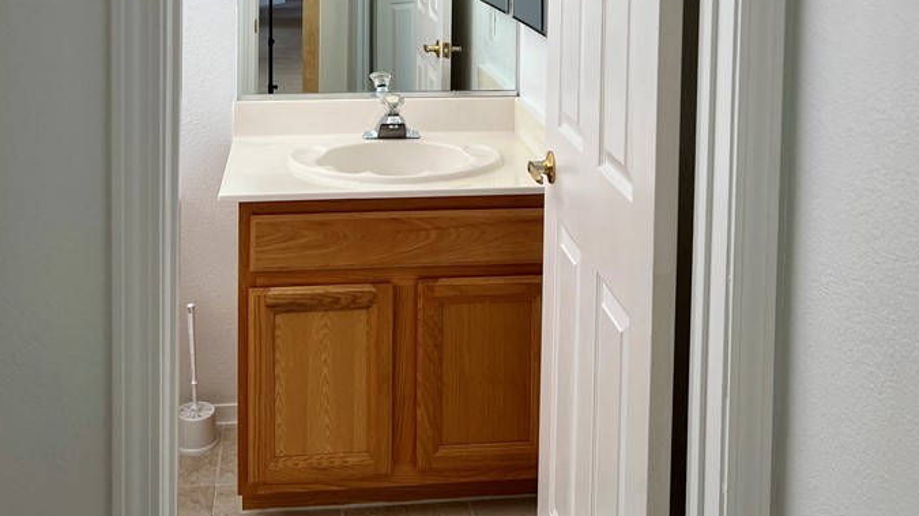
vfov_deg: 25.8
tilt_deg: -4.1
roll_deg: -1.6
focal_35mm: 43
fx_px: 1047
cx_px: 428
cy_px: -41
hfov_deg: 47.3
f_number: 1.5
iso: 50
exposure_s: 1/120
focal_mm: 5.7
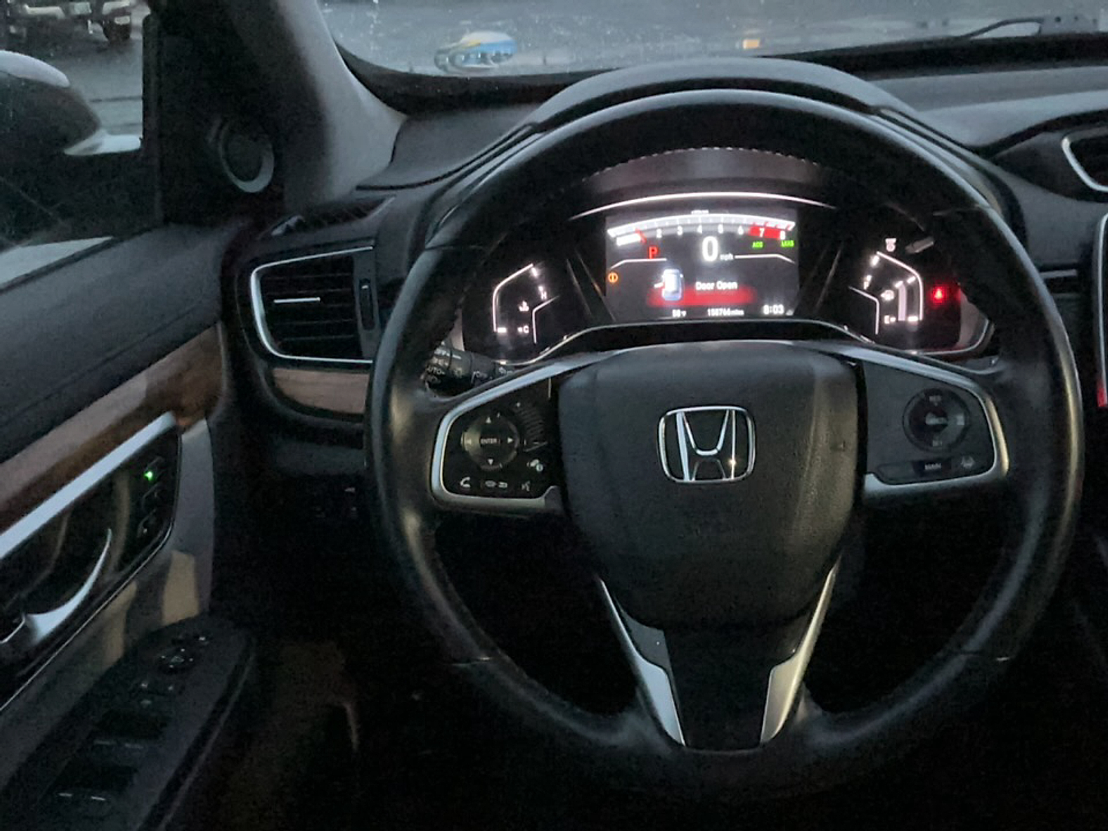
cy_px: 416
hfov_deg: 60.0
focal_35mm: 30
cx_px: 554
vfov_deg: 46.8
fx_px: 960
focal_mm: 3
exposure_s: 1/40
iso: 1600
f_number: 1.8
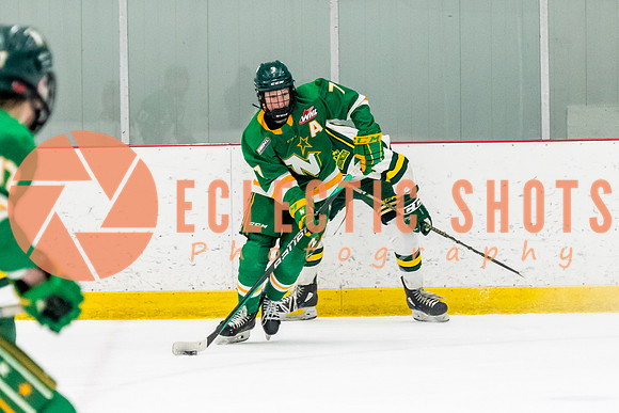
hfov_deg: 7.9
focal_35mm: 260
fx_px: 4467
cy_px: 231
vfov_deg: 5.3
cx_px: 309
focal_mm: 110
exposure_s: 1/800
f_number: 2.8
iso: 3200
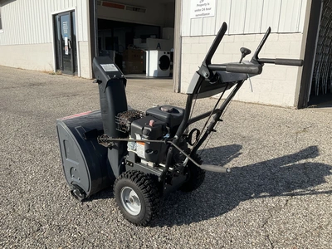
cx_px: 166
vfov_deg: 48.2
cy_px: 124
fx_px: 278
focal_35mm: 29
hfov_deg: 61.7
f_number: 1.8
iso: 25
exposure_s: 1/1984
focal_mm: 3
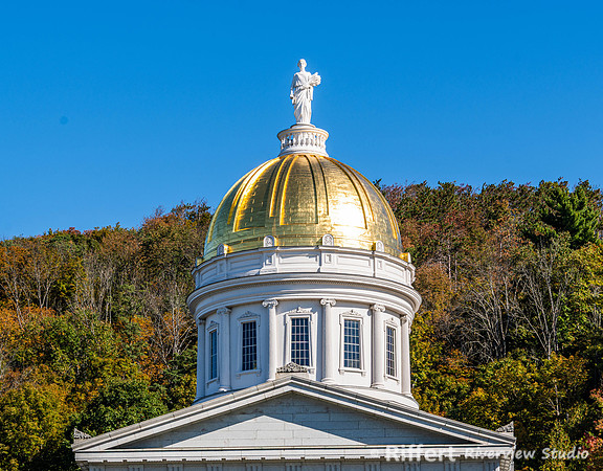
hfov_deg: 14.7
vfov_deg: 11.5
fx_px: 2343
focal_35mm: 132
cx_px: 271
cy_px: 272
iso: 64
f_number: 8
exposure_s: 1/200
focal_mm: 98
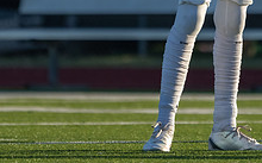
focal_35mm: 1516
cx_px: 236
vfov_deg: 0.9
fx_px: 10814
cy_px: -102
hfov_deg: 1.4
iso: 500
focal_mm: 400
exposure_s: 1/1250
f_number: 5.6
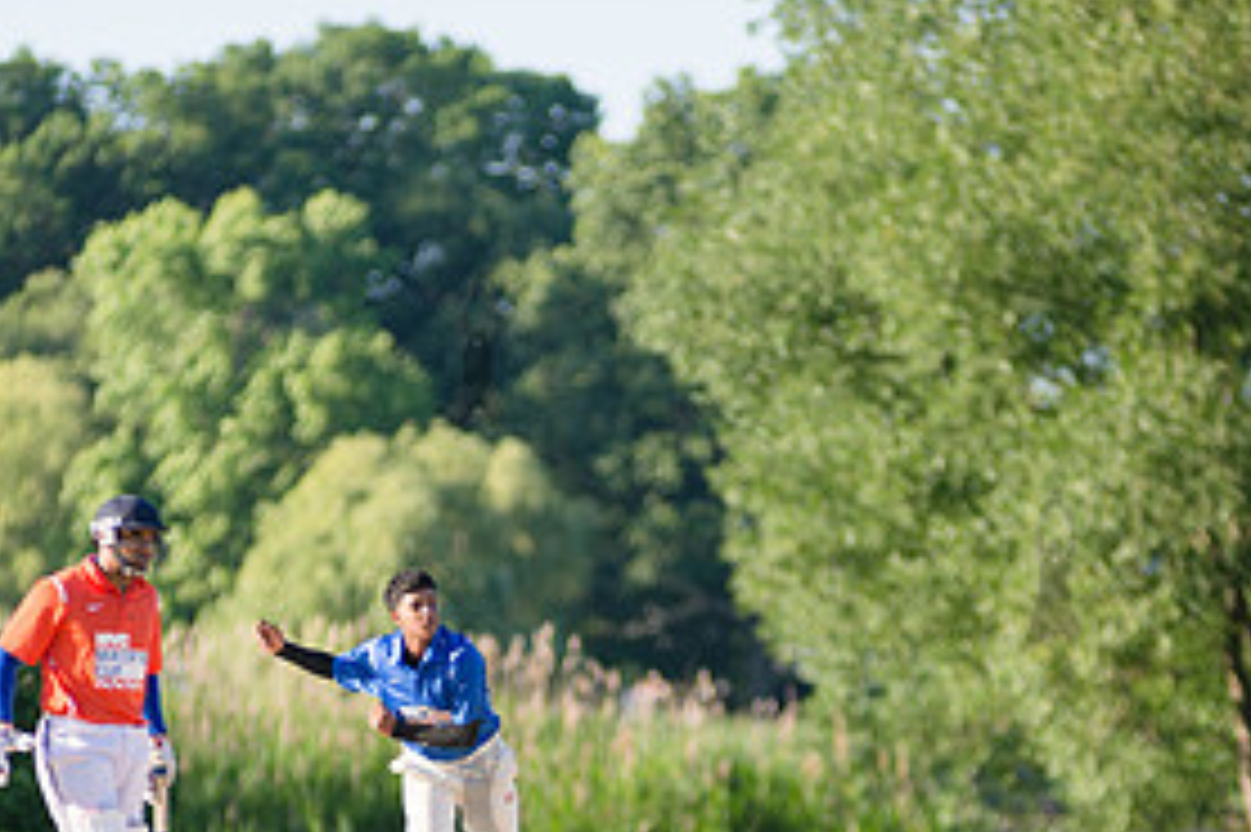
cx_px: 503
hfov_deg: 5.2
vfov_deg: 3.5
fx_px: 13683
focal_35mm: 394
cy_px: 803
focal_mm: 185
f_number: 2.8
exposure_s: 1/2500
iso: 400
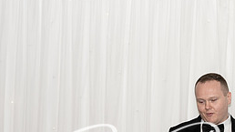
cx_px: 214
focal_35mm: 290
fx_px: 1807
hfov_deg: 7.4
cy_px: 115
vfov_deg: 4.2
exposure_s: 1/160
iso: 400
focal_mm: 116
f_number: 2.8
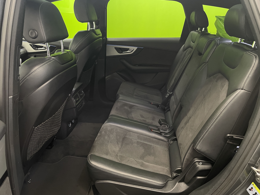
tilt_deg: -22.0
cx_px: 130
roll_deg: -0.4
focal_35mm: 26
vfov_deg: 53.1
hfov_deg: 67.3
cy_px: 98
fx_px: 195
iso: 200
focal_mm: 4.2
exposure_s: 1/50
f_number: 1.6
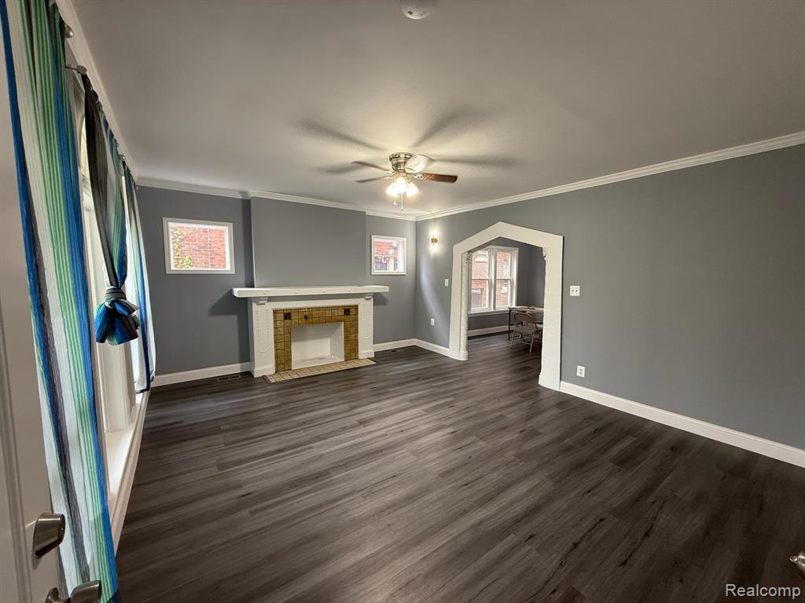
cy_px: 302
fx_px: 326
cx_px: 402
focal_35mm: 14
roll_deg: -0.3
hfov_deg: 102.1
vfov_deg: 85.7
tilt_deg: -4.8
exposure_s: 1/120
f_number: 2.2
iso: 400
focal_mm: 2.22
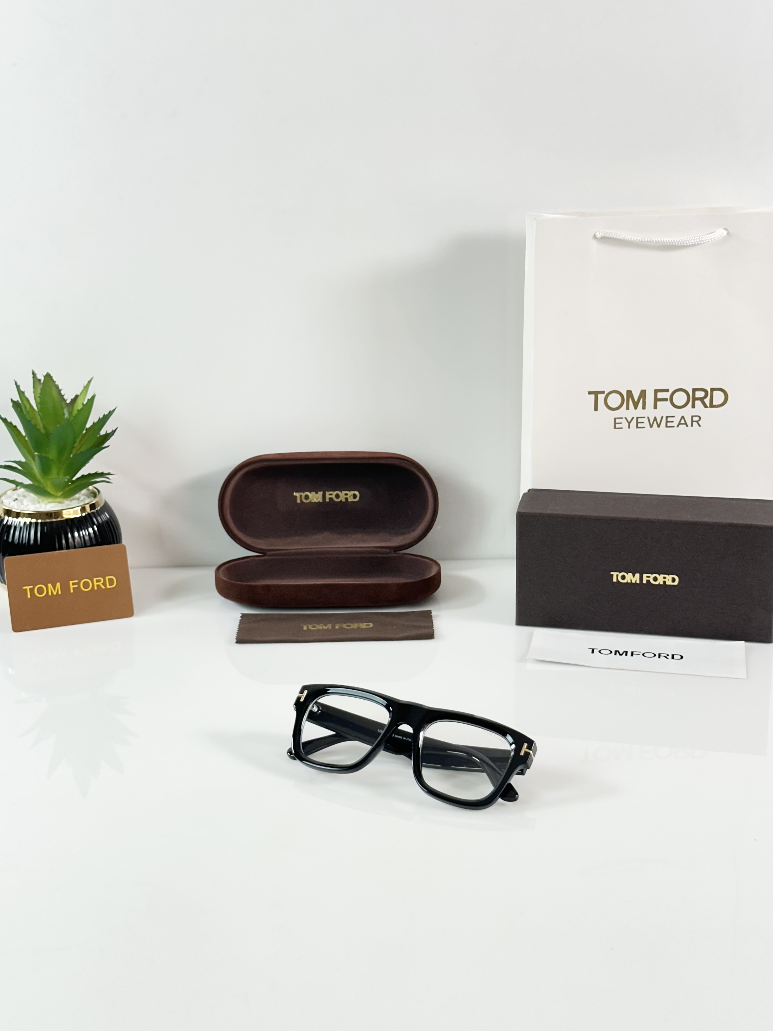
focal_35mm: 48
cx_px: 386
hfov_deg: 30.3
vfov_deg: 39.7
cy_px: 516
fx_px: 1429
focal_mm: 6.86
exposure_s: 1/100
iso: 64
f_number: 1.78
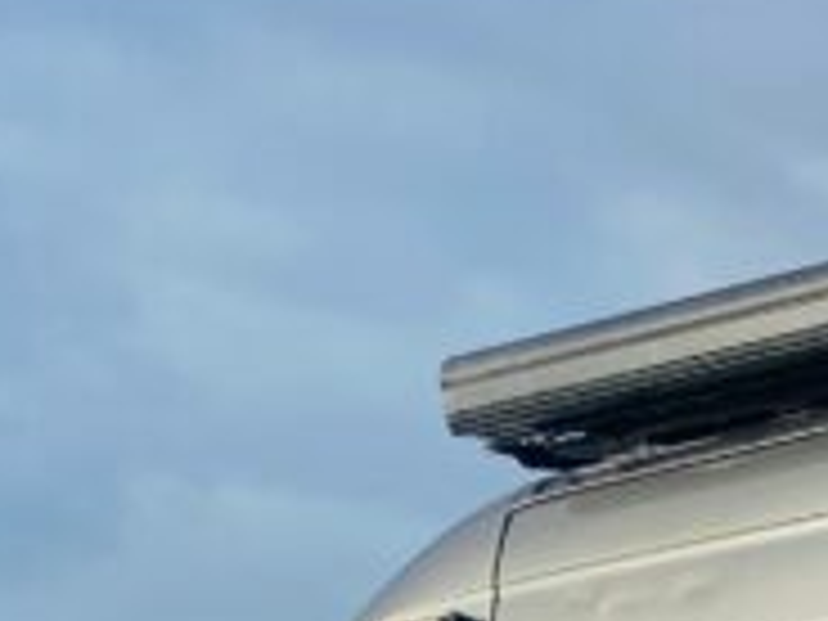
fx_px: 3468
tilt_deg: -4.6
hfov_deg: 12.9
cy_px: 1156
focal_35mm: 145
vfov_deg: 9.7
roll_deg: +0.4
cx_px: 1269
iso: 32
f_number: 1.8
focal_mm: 4.25
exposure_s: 1/1866
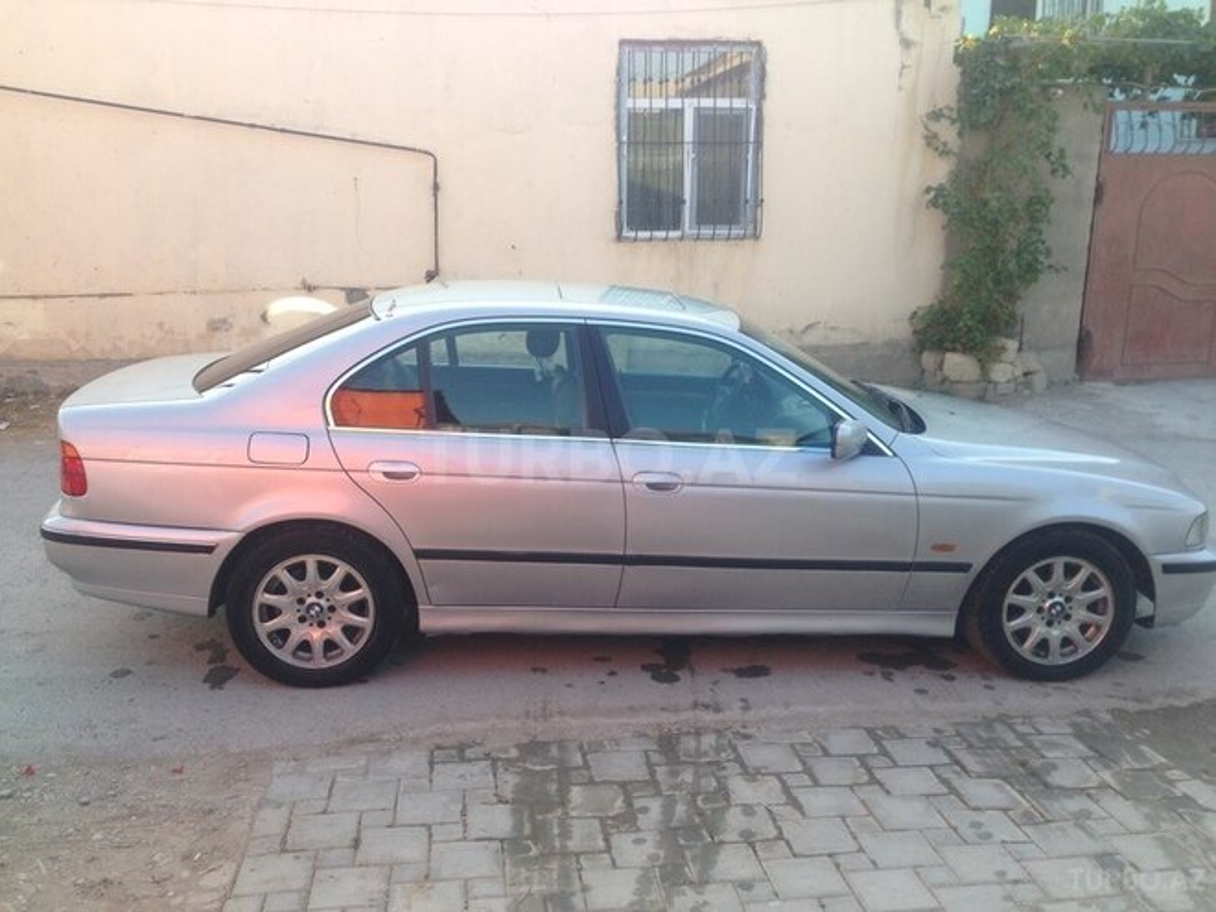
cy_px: 456
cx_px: 608
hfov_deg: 55.4
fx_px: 1159
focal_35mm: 33
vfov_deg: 42.9
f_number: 2.4
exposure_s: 1/242
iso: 50
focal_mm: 4.12
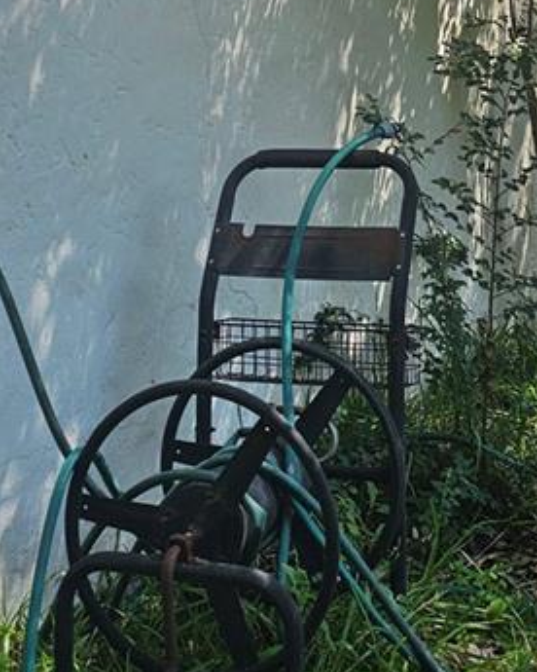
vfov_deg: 22.7
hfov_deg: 19.6
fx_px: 1550
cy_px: -109
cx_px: 342
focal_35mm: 78
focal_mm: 6.3
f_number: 1.7
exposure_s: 1/296
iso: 10
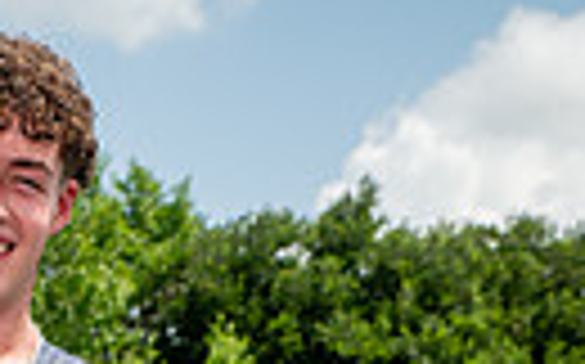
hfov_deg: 14.7
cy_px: 998
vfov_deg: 8.2
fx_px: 2246
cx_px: 81
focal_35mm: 141
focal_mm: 40
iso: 125
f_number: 7.1
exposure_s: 1/400
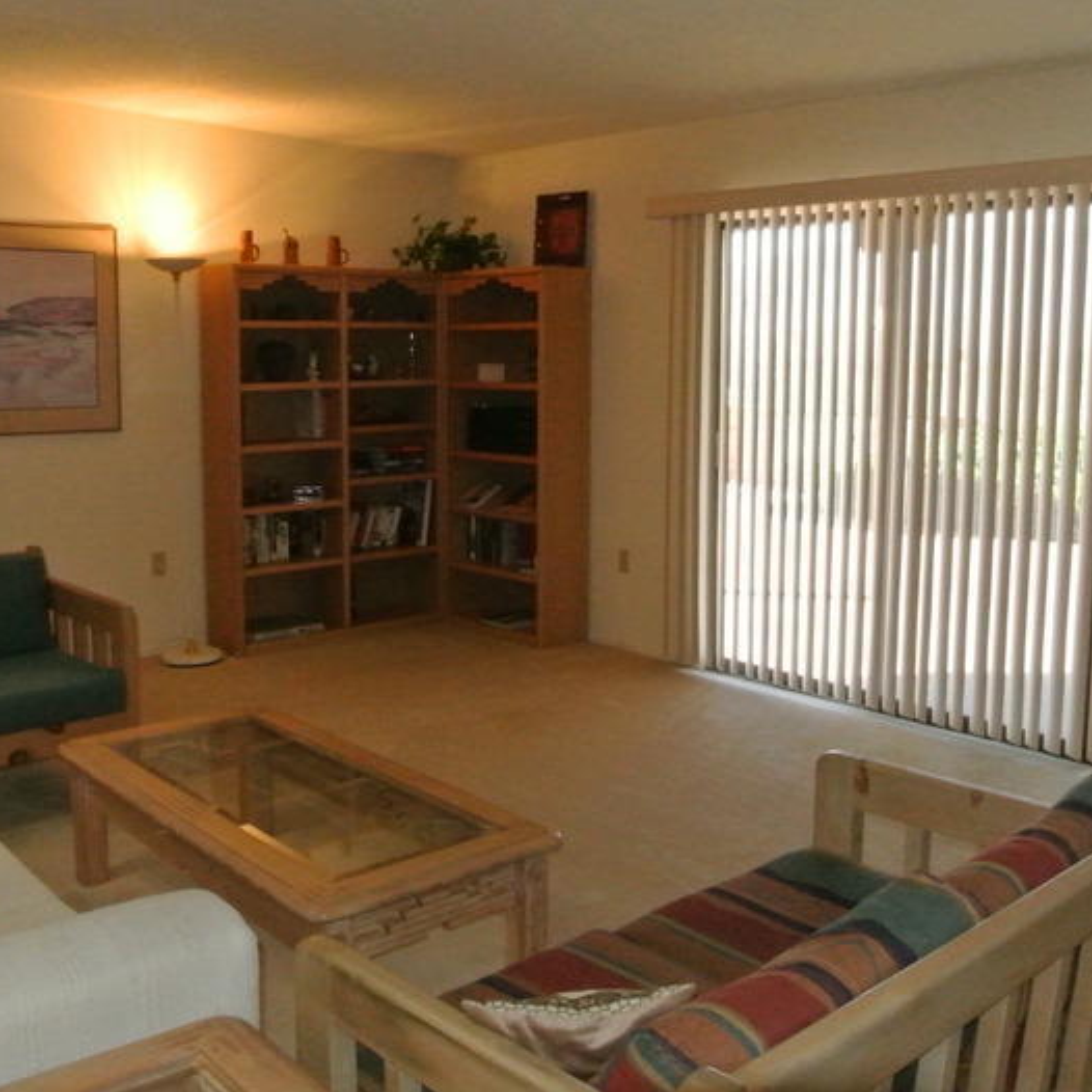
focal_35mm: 35
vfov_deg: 47.2
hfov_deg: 47.2
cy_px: 539
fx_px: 1249
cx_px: 509
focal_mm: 10
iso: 3200
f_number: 3.5
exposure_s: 1/60
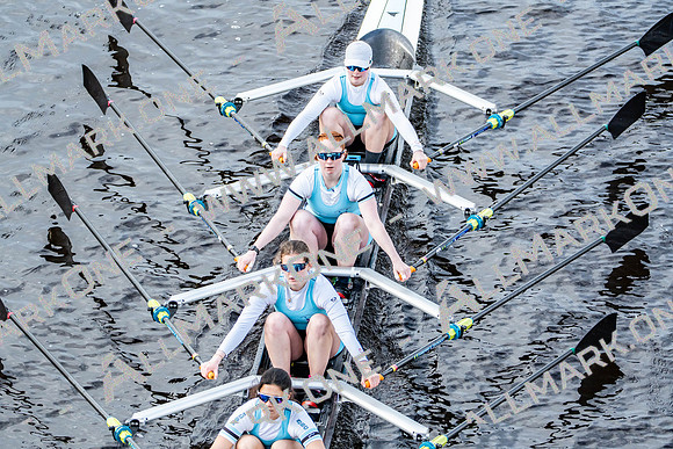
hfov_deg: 8.2
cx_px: 336
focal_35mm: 250
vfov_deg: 5.5
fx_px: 4674
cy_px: 224
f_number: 5.6
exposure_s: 1/1250
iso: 1600
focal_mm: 250
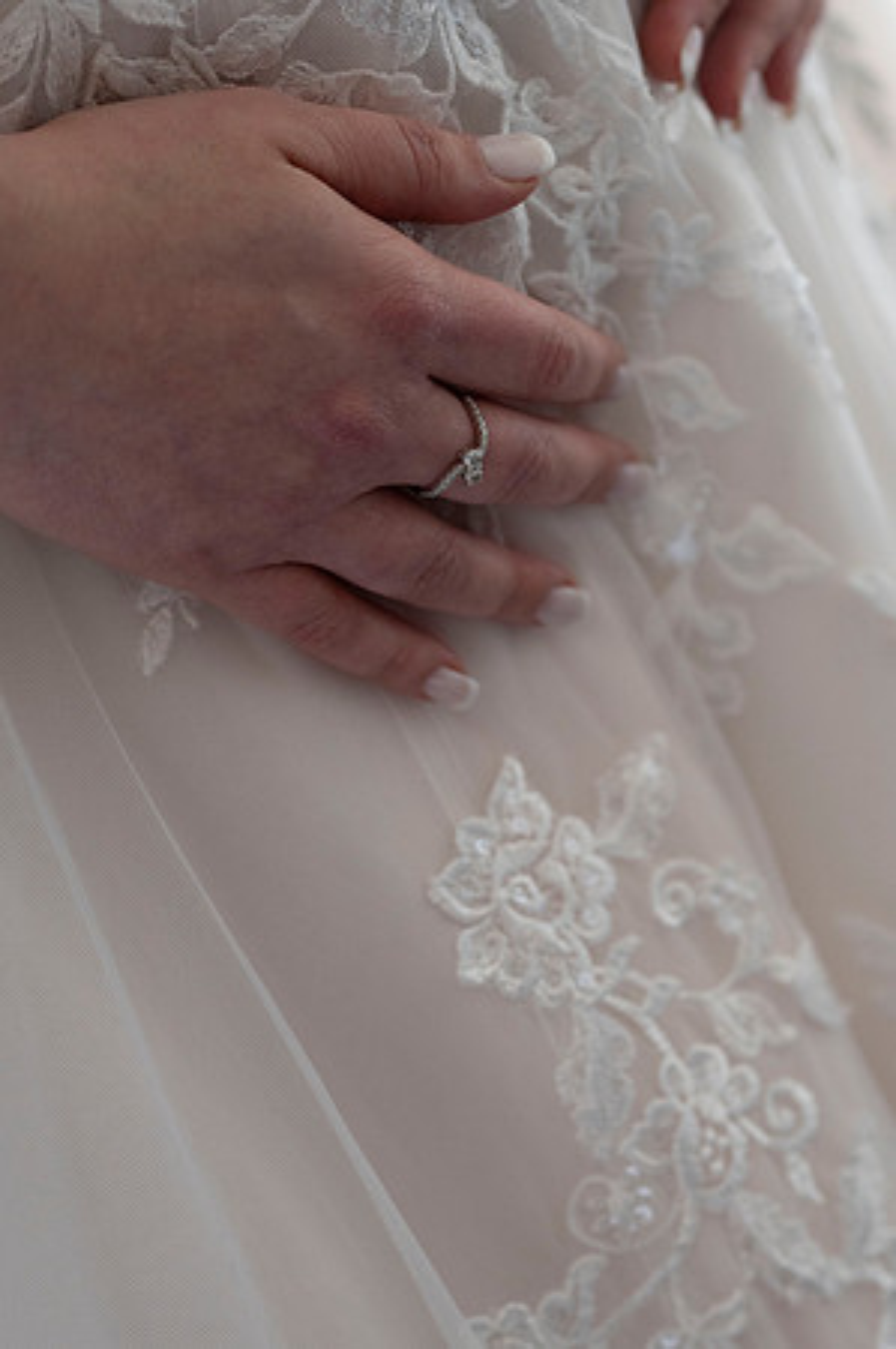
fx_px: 3180
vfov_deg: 23.9
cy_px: 674
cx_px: 448
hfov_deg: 16.0
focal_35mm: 85
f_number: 4
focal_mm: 85
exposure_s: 1/800
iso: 4000
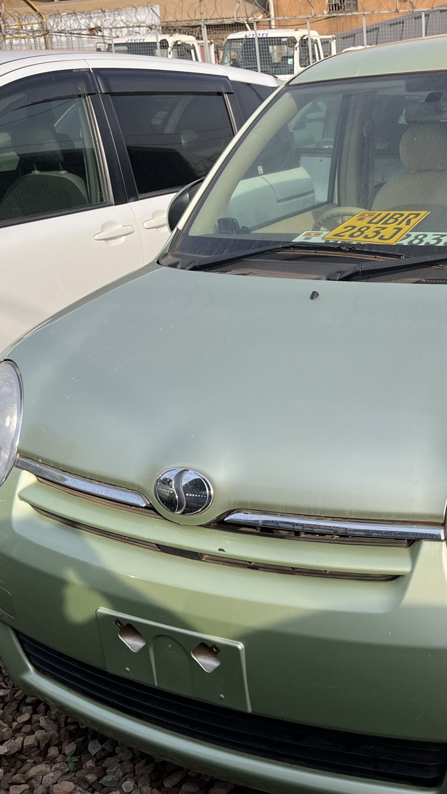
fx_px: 801
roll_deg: +1.7
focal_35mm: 38
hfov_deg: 29.6
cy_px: 397
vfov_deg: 52.8
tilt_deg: -18.5
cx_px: 418
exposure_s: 1/2899
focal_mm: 5.1
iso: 50
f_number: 1.6
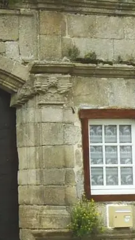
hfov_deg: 8.6
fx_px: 878
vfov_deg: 15.5
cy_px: 93
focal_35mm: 138
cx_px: -73
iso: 100
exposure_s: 1/200
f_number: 5.6
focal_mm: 4.8
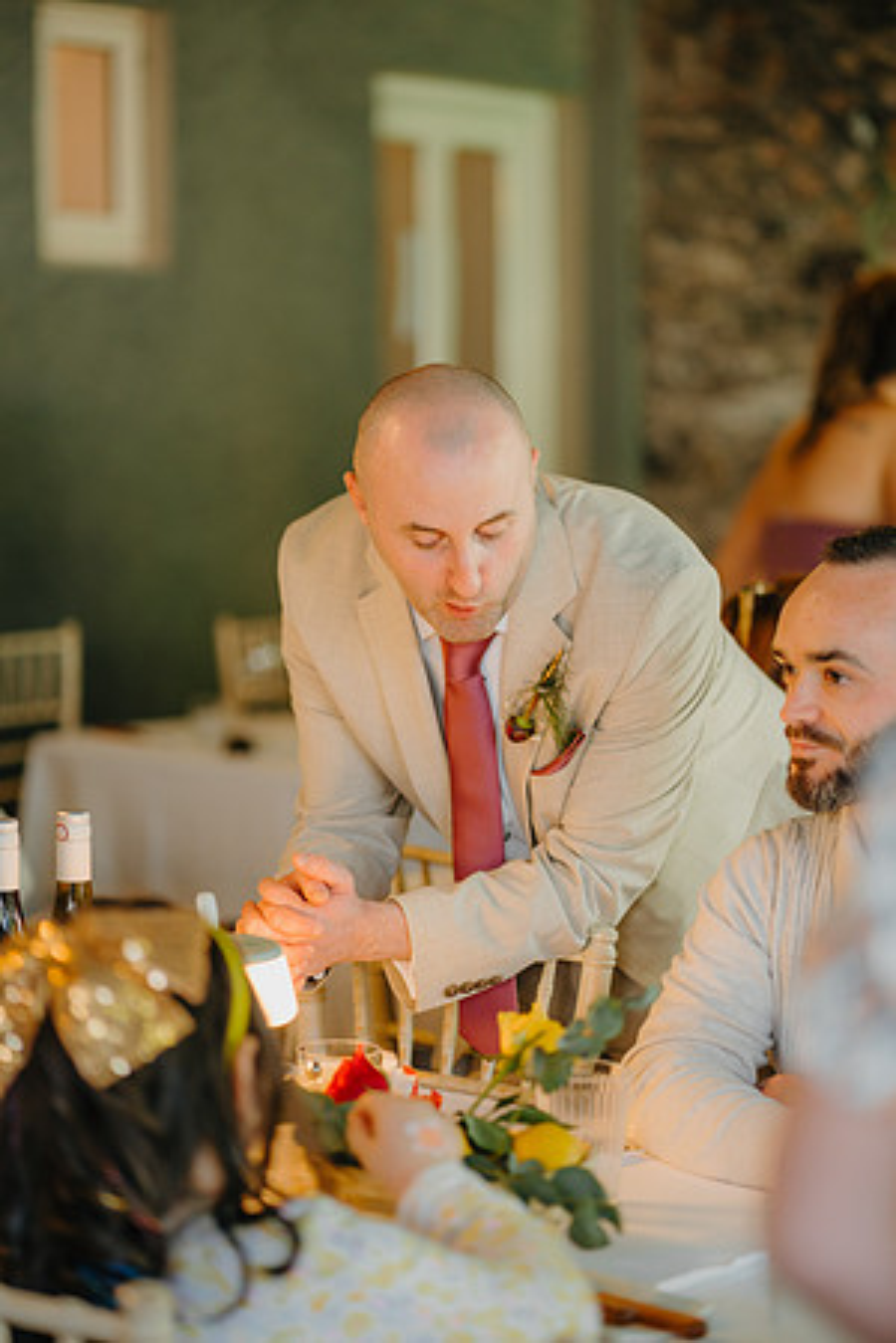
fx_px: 3173
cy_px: 672
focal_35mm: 85
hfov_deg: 16.1
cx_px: 448
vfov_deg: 23.9
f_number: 2
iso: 800
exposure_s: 1/200
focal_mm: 85
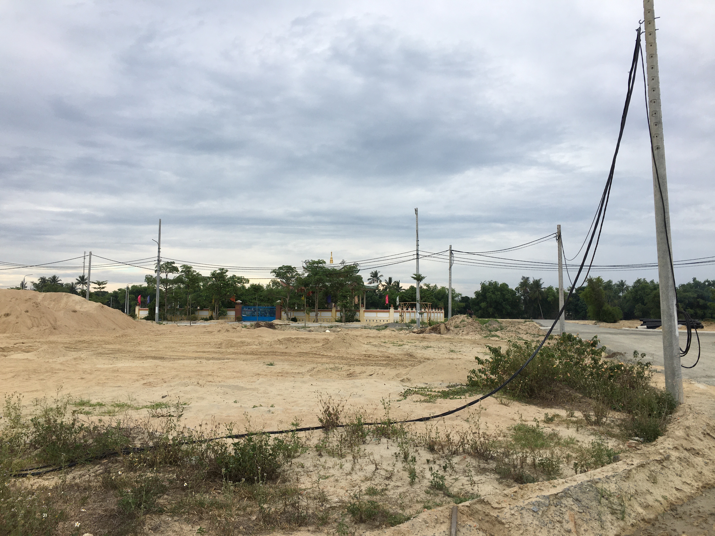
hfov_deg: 61.7
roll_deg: -0.4
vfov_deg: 48.2
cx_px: 358
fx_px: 599
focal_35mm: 29
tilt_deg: +5.5
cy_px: 268
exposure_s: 1/361
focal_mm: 4.15
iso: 25
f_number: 2.2
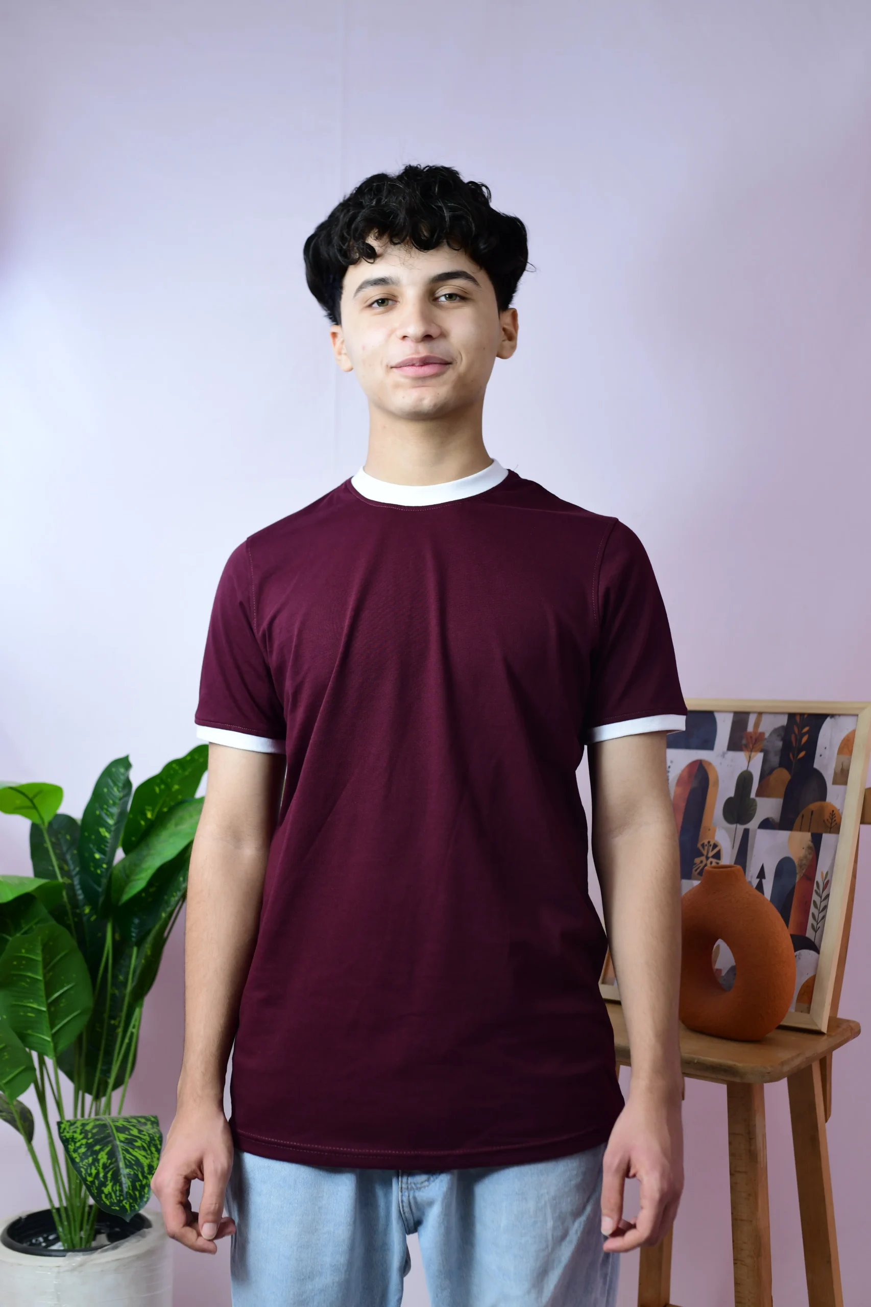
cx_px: 436
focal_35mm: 42
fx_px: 1525
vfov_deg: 46.4
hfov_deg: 31.9
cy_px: 654
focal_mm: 35
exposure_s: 1/100
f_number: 3.2
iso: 250
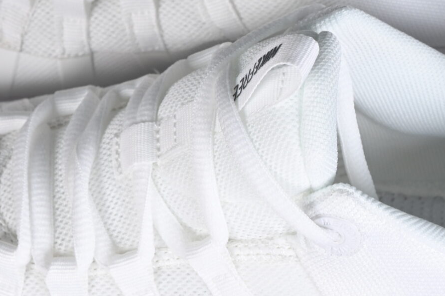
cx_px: 212
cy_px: 108
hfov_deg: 9.6
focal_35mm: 215
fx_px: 2657
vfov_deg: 6.4
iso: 160
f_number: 7.1
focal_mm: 50
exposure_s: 1/80
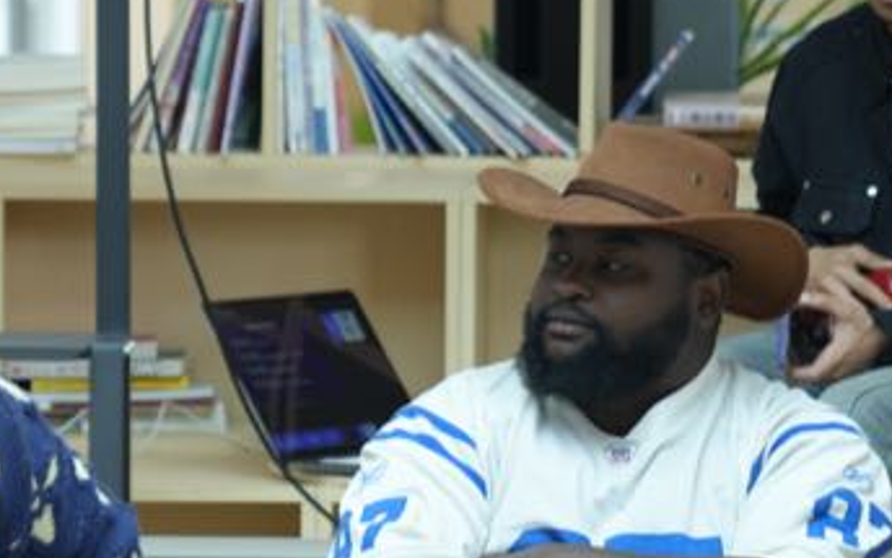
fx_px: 5543
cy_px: 206
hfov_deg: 9.2
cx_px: 319
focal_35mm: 228
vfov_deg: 5.8
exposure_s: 1/125
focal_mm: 70
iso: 500
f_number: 2.8
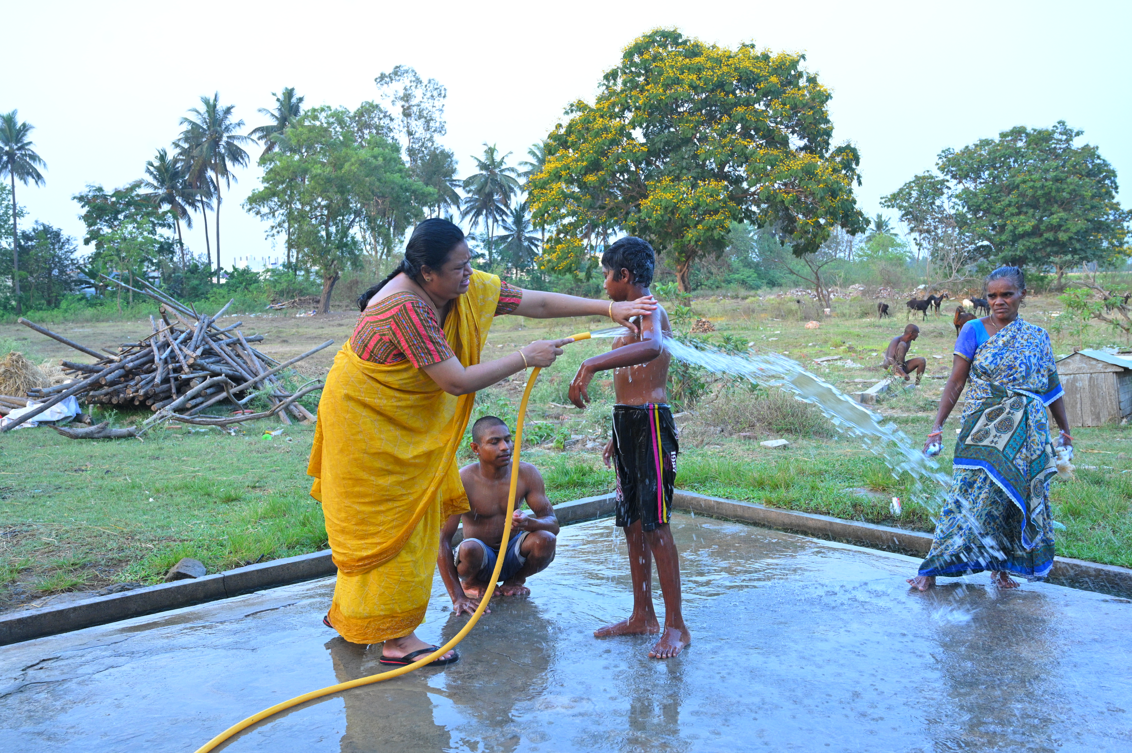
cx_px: 566
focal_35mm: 34
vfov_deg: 38.3
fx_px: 1084
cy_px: 376
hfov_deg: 55.1
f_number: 6.3
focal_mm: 34.5
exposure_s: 1/125
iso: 2000
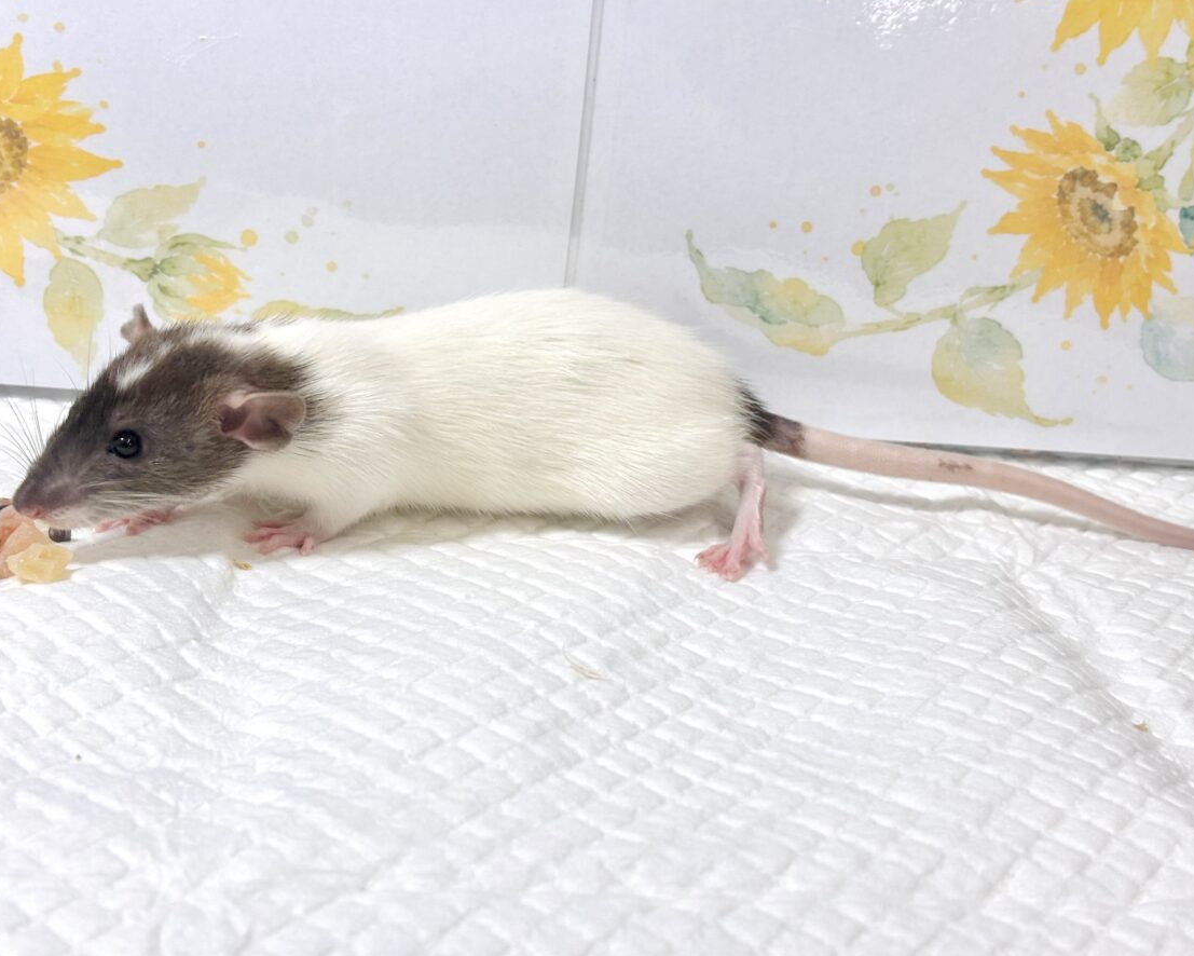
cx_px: 588
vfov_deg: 27.6
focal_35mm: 55
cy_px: 477
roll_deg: -8.1
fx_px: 1944
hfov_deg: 34.1
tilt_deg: -24.0
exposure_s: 1/100
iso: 32
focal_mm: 5.96
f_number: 1.6
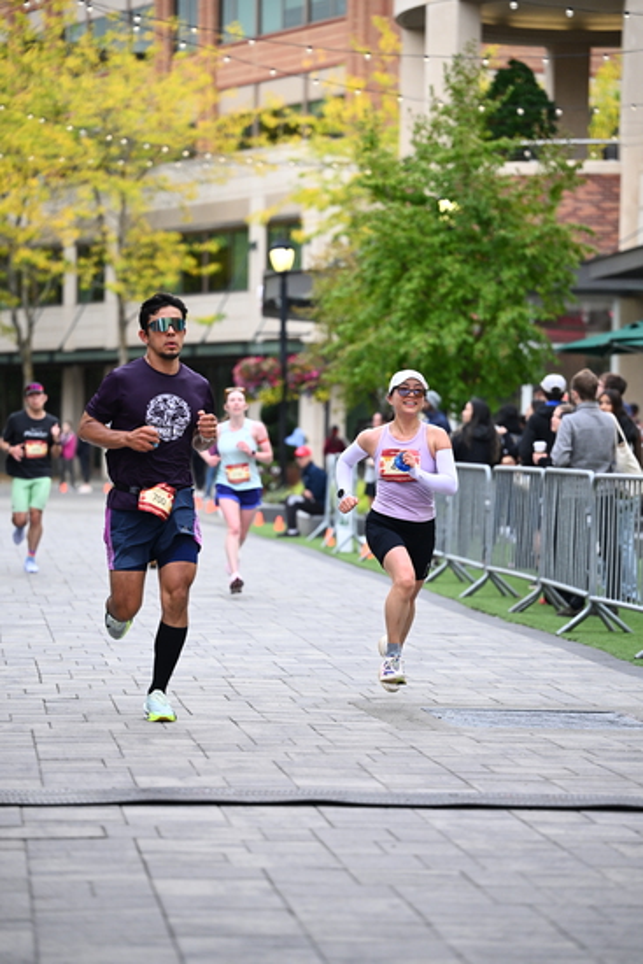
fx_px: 3079
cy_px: 482
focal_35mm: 115
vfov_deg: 17.8
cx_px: 322
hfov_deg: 11.9
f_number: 2.8
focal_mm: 115
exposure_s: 1/1600
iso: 1000
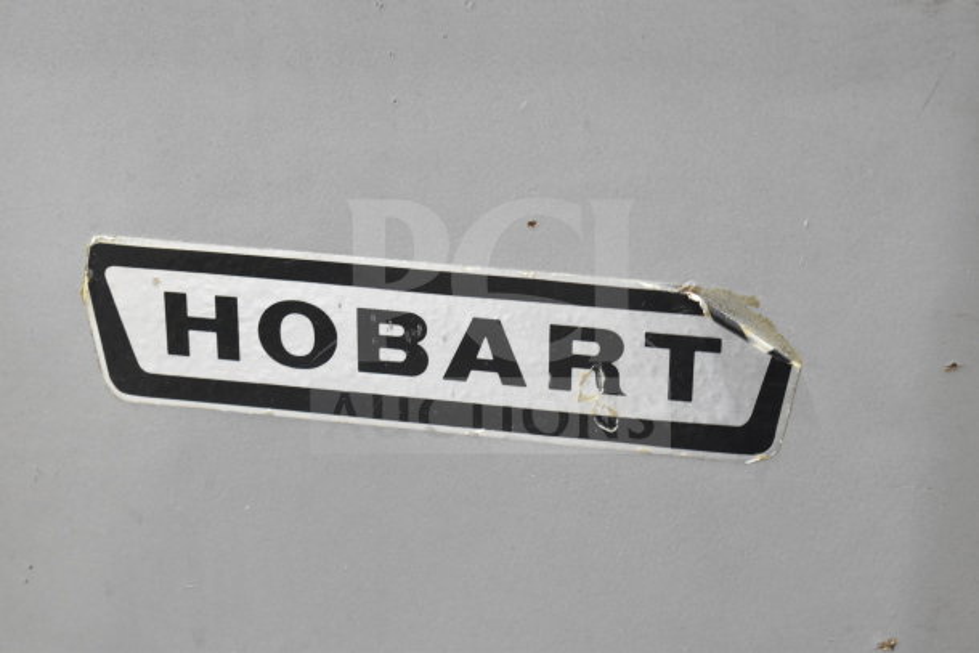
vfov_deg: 17.5
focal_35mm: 78
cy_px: 326
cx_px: 490
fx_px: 2122
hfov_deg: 26.0
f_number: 5.6
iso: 2200
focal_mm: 52
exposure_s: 1/80
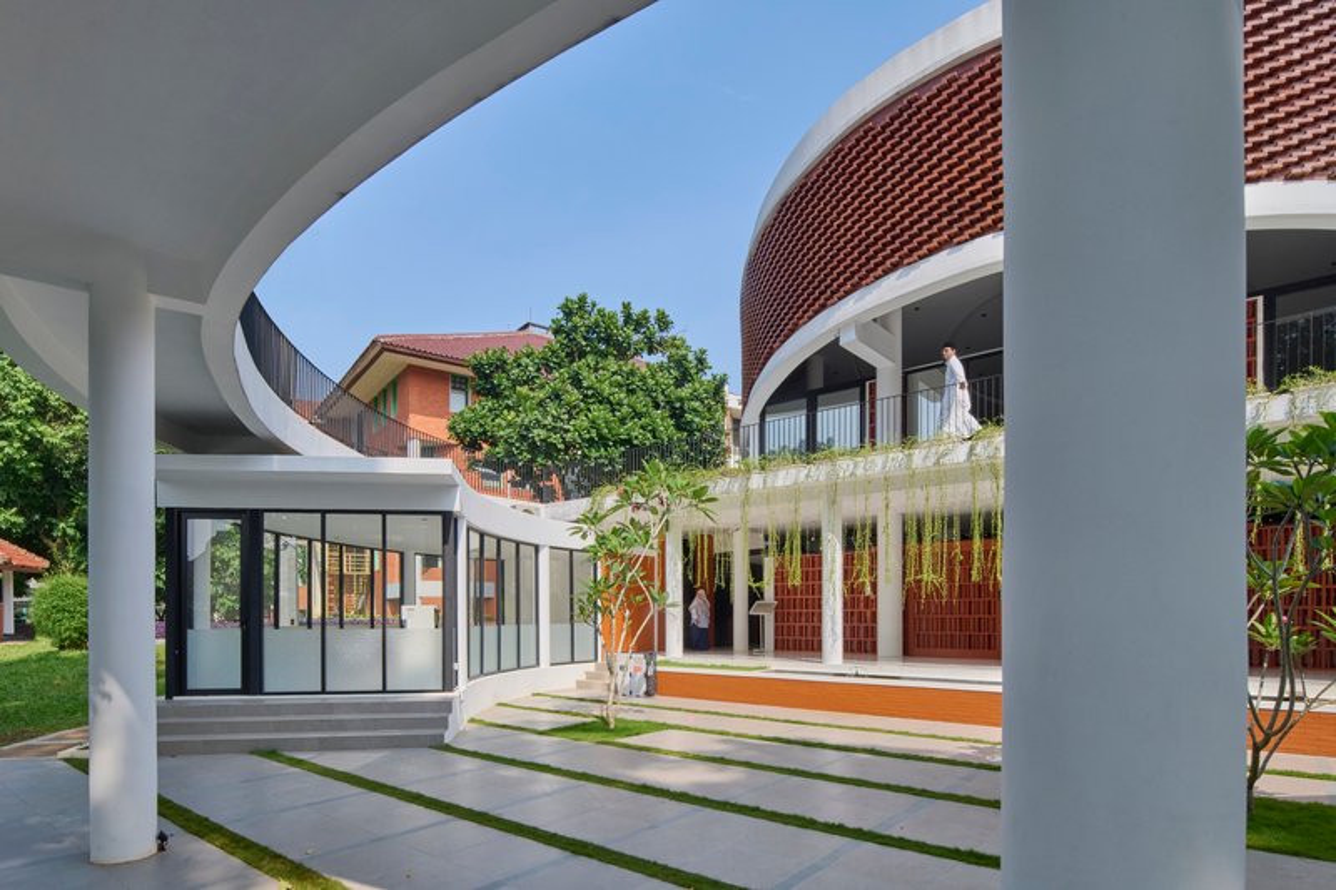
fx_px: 705
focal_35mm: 19
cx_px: 668
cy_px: 445
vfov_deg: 64.5
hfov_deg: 86.9
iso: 400
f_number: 16
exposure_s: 1/250
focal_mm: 19
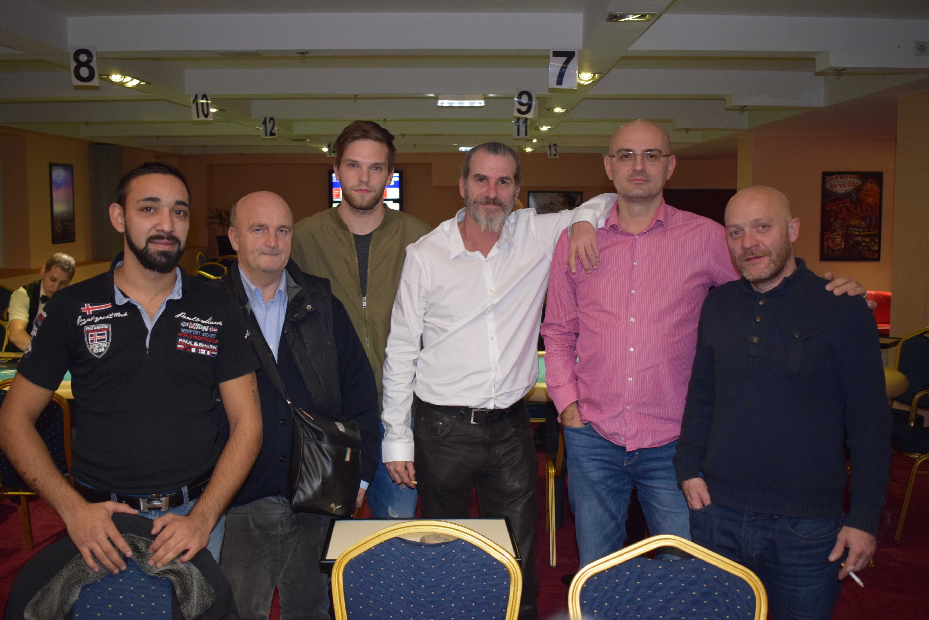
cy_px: 310
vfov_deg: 34.2
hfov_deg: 49.5
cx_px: 464
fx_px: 1007
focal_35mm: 39
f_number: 4
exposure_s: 1/30
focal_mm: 26
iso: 1600
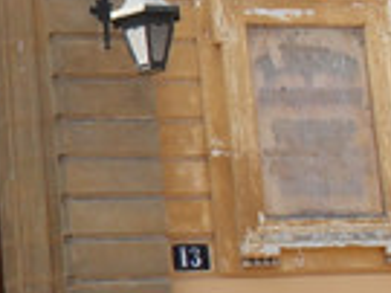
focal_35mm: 142
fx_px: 1603
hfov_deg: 13.1
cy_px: 110
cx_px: -206
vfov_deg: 10.4
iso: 80
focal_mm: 5.25
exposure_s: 1/50
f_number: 8.8
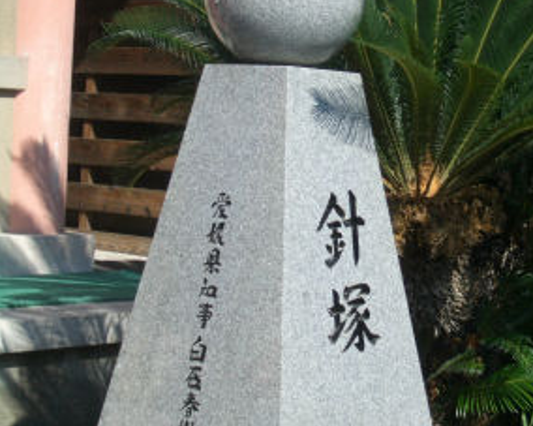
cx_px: 296
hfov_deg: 21.3
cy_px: 238
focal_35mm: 90
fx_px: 1419
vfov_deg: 17.1
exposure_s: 1/800
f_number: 3.5
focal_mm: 10.2
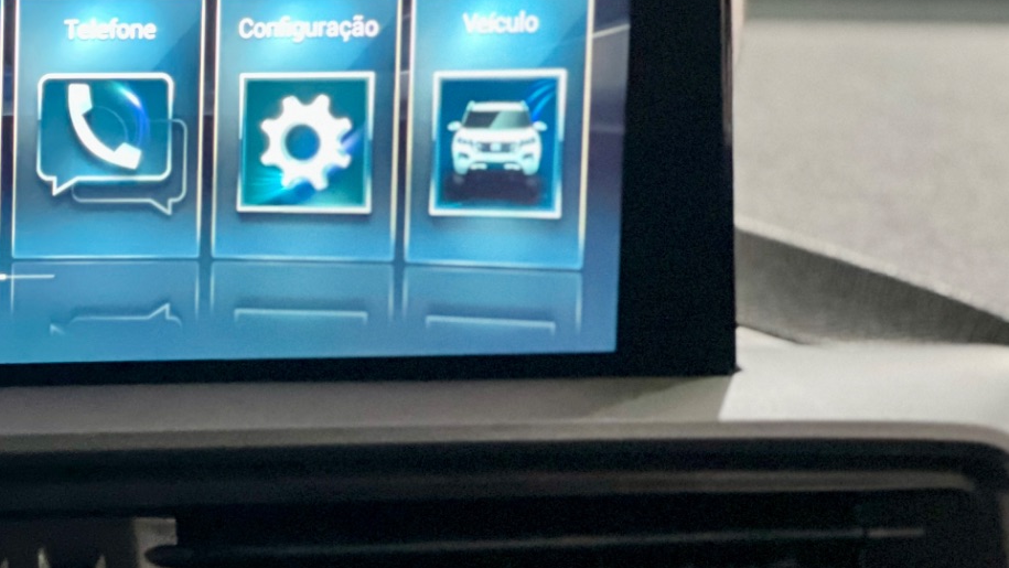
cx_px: -19
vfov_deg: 6.9
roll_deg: -1.2
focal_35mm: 176
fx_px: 4710
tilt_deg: -11.5
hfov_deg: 12.1
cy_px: 539
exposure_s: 1/15
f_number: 2.8
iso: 800
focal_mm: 9
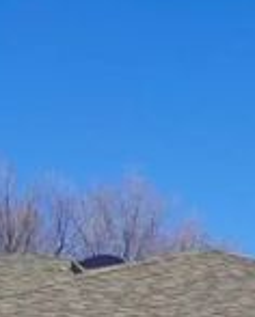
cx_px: -86
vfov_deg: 11.9
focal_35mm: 157
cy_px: 438
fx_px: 1478
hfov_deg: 9.7
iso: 100
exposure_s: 1/640
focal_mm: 9
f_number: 5.6
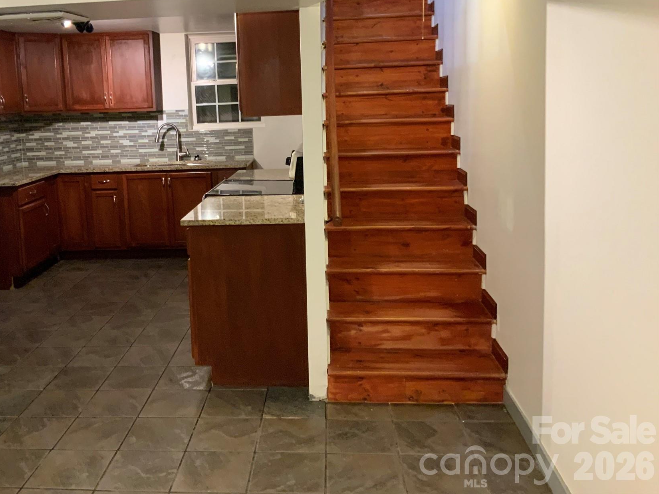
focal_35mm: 36
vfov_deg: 39.4
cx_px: 251
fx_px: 685
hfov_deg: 50.9
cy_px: 188
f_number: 1.8
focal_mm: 3
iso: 250
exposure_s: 1/60
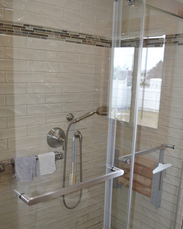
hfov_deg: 39.1
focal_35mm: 38
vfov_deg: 47.8
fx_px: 257
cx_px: 91
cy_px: 134
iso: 400
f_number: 4
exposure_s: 1/100
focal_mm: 22
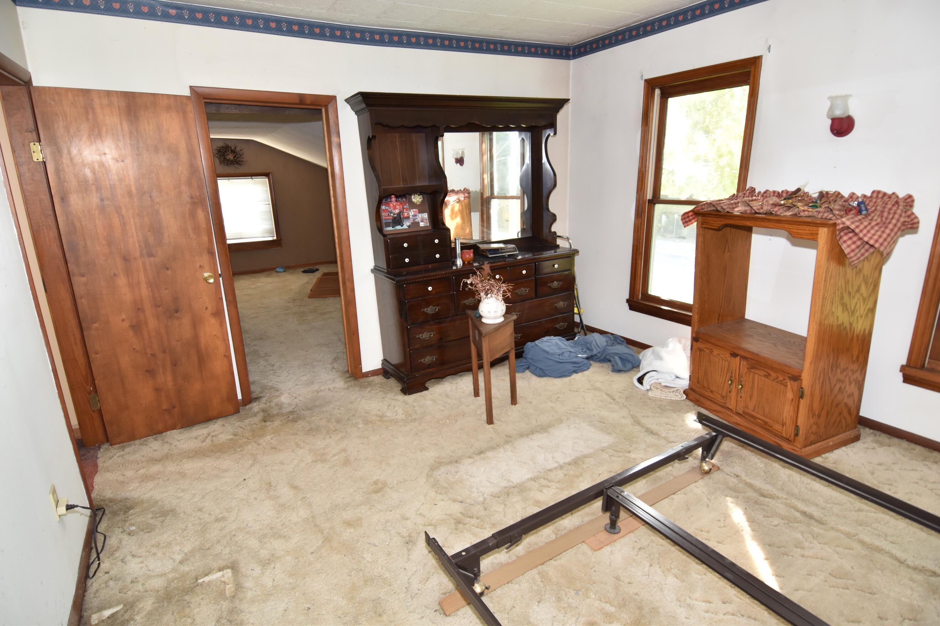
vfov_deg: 67.4
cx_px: 470
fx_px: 470
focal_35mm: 18
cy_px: 313
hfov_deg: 90.0
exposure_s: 1/60
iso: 320
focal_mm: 12
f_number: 5
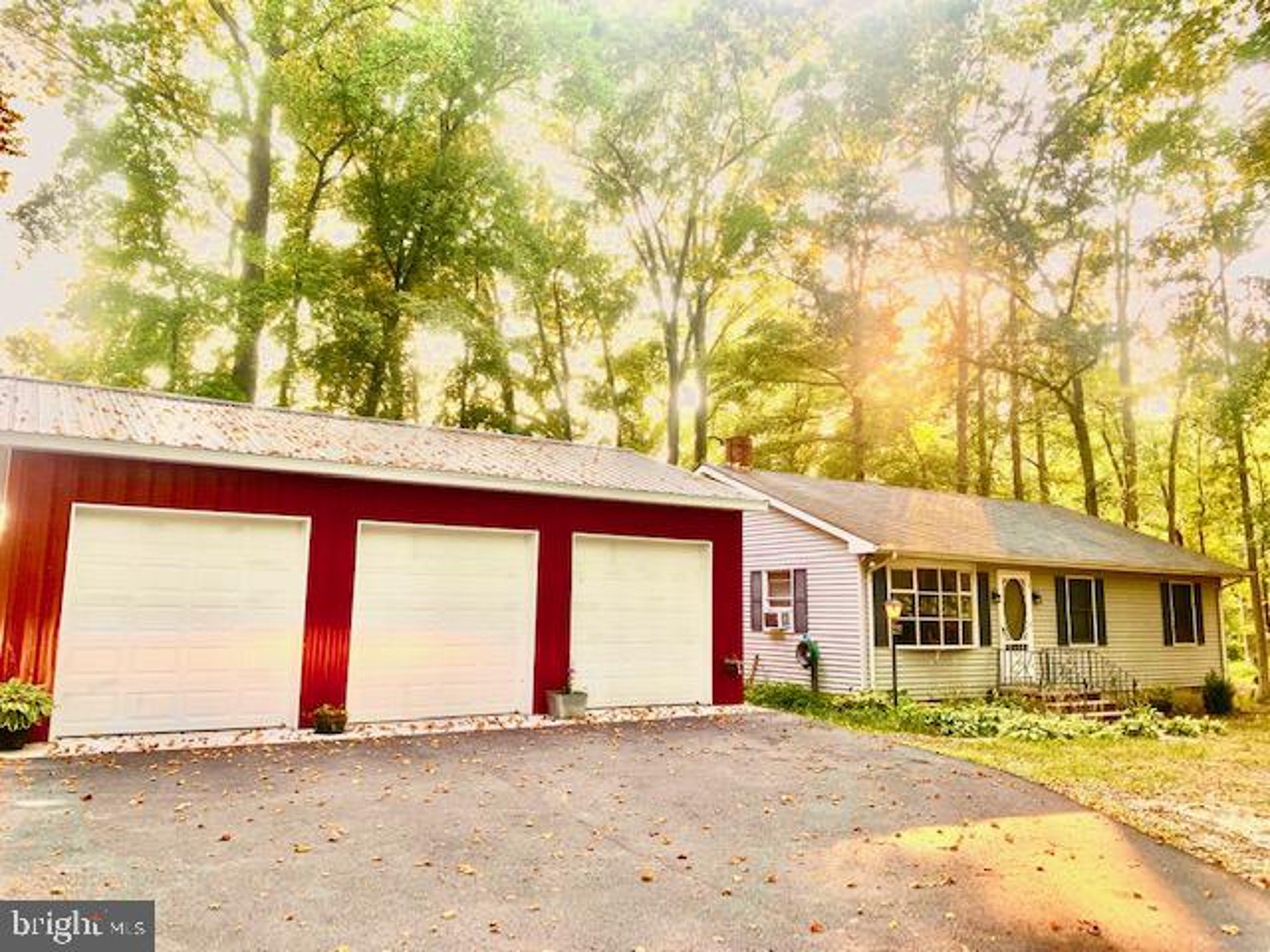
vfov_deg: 53.1
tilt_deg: +8.2
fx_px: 954
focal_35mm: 26
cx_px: 635
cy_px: 476
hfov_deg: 67.3
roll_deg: -1.4
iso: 32
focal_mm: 4.25
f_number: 1.8
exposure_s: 1/122
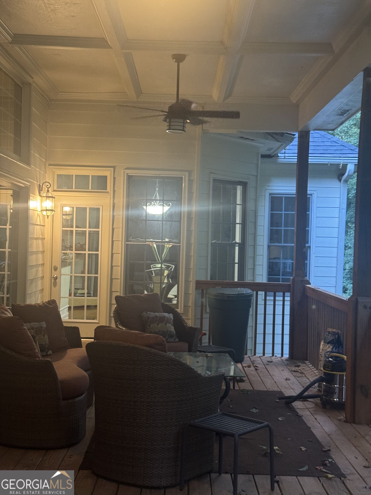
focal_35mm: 48
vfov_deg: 39.7
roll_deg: -0.3
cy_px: 248
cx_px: 186
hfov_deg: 30.3
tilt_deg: +2.1
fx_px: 686
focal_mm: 6.76
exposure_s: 1/40
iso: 400
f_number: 1.78
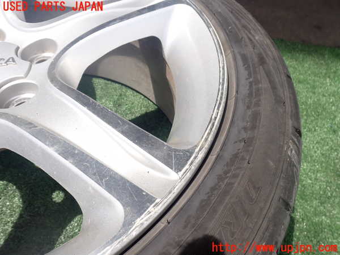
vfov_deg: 46.8
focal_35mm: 30
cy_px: 128
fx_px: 295
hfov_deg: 60.0
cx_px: 170
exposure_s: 1/500
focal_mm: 5.4
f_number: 3.2
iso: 100
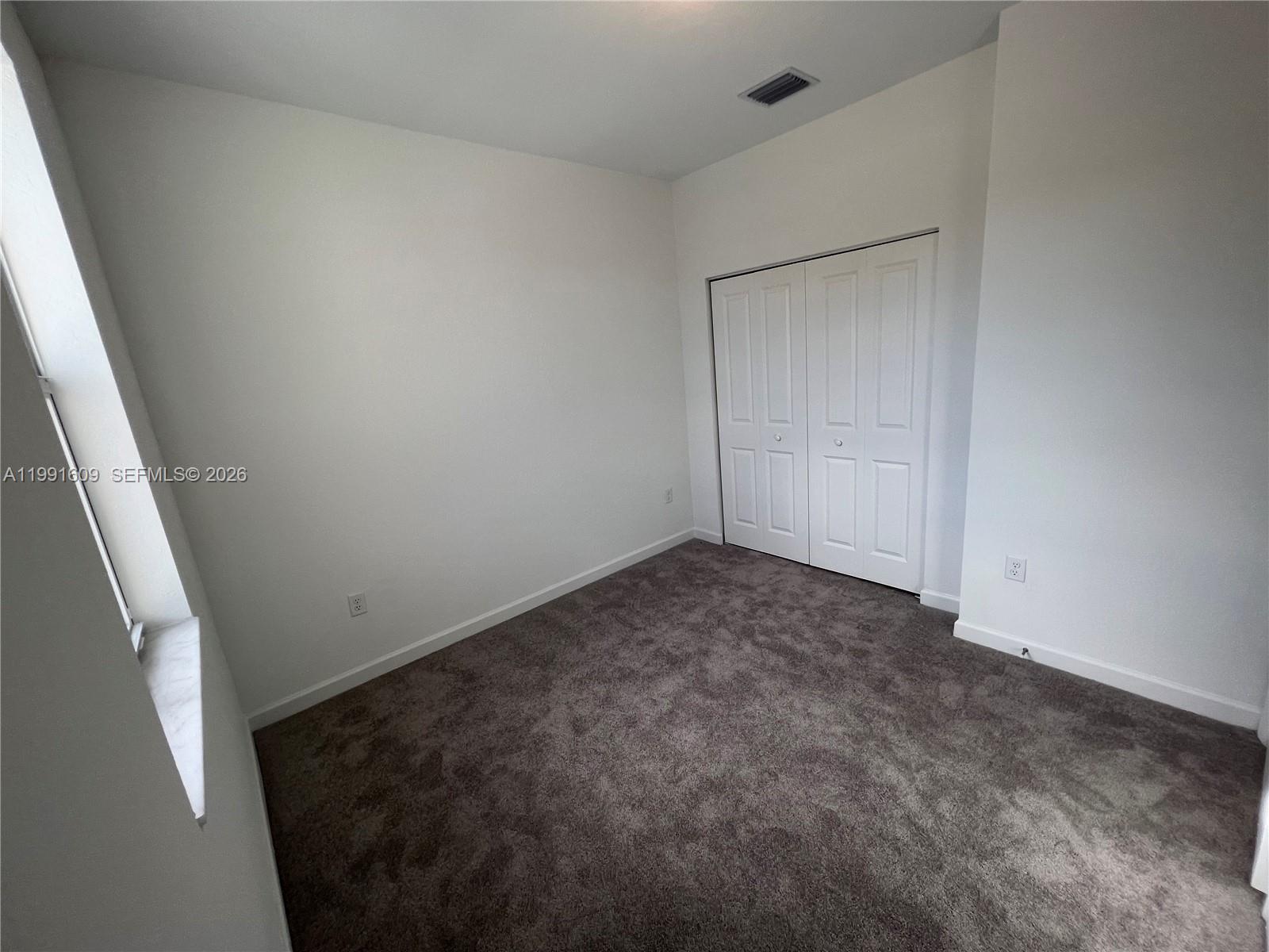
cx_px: 634
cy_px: 476
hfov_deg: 106.2
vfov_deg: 89.9
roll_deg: +5.1
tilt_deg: -13.6
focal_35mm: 13
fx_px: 477
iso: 40
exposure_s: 1/122
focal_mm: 1.57
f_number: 1.8
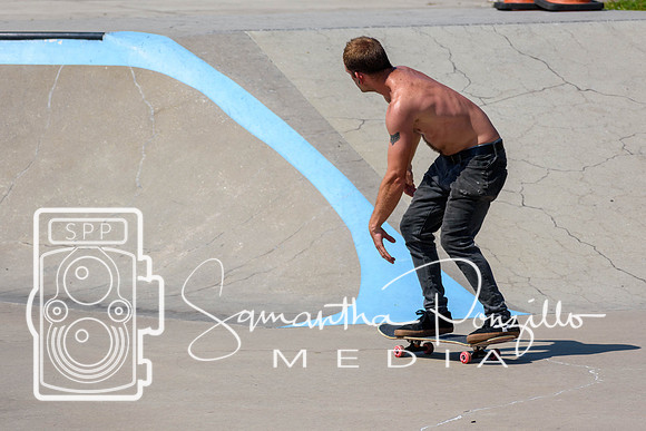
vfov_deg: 5.4
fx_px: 4577
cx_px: 323
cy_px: 216
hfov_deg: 8.1
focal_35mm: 255
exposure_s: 1/2000
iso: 200
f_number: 5.6
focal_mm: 170
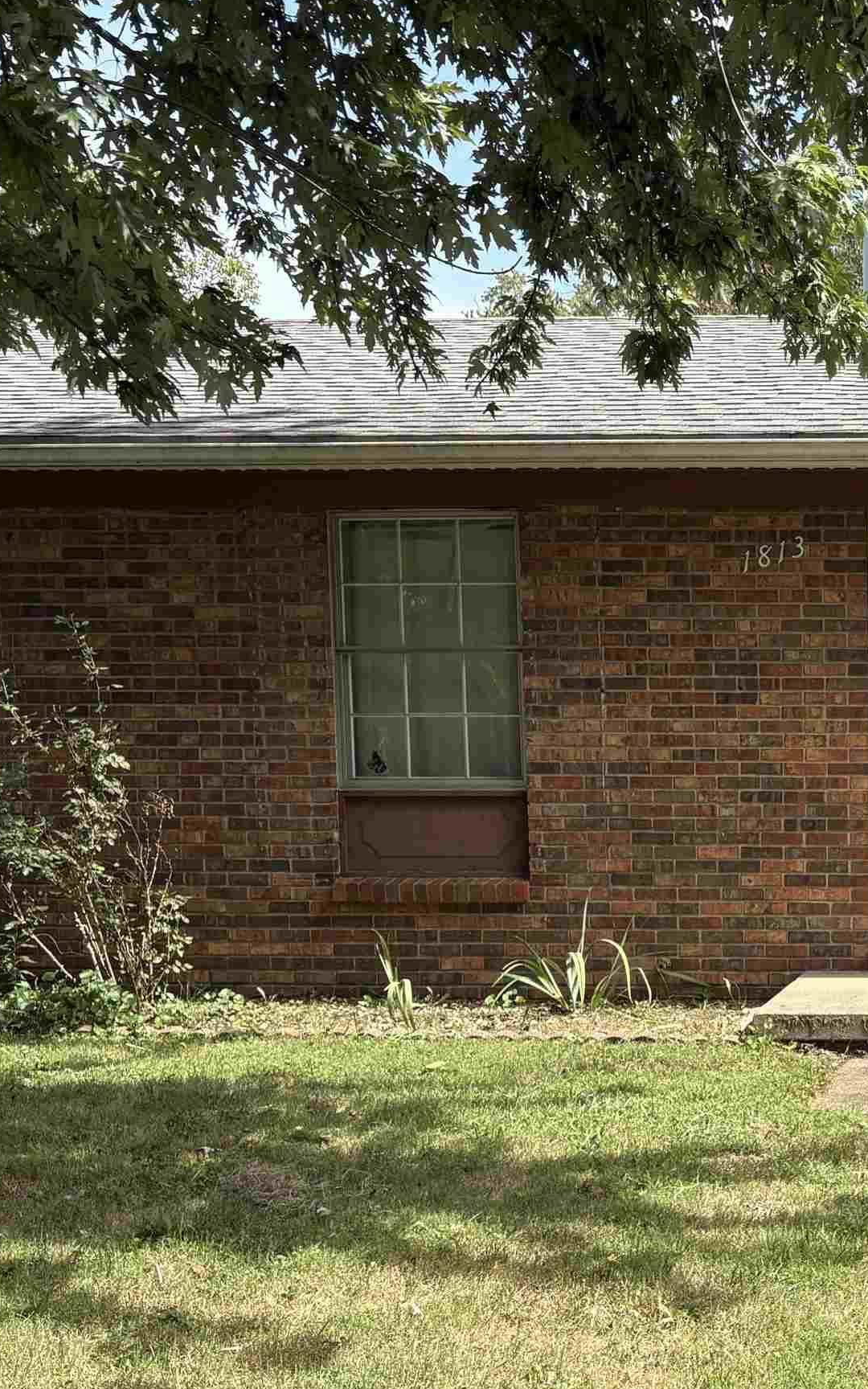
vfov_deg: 40.7
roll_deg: -0.3
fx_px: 1855
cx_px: 1005
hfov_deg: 24.2
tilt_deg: -4.1
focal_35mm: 49
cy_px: 879
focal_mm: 5.96
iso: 50
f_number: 1.6
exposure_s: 1/1117
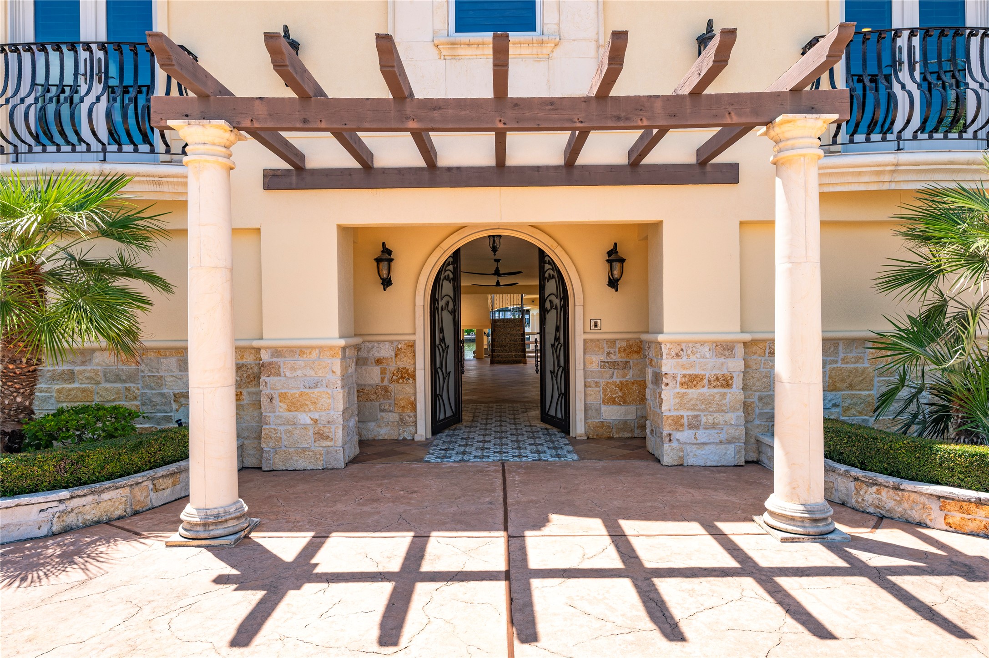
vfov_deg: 57.1
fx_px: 604
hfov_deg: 78.6
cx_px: 494
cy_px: 329
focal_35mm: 22
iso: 125
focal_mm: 22
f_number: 13
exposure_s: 1/80
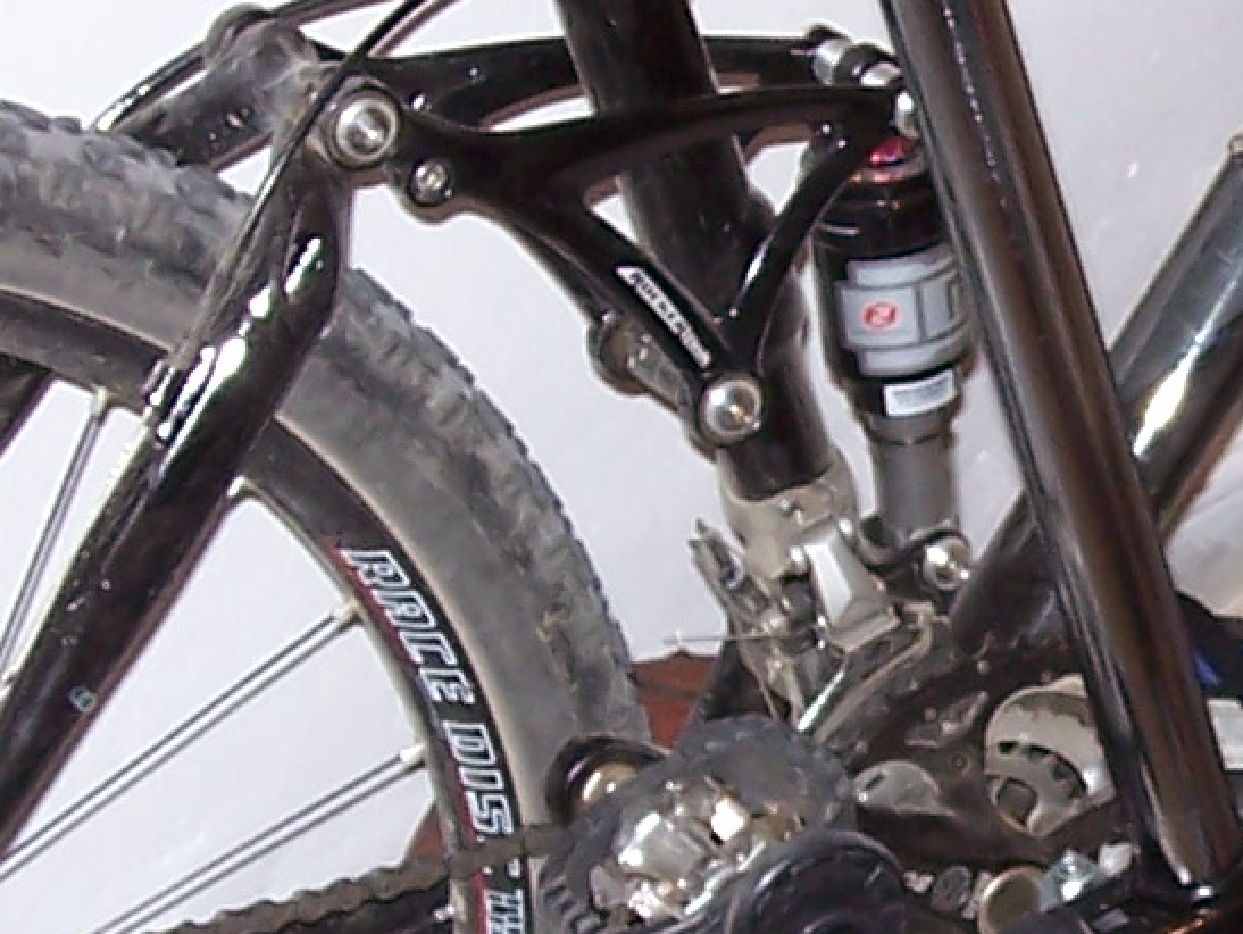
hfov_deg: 12.2
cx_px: 1127
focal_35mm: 160
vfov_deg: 9.3
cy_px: 577
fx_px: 5749
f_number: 2.7
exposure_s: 1/60
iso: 80
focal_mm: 5.6
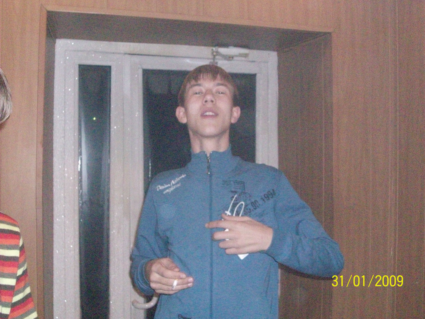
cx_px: 212
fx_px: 516
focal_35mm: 42
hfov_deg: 44.8
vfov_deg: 34.3
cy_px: 160
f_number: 3.2
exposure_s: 1/147
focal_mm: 7.1
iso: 800
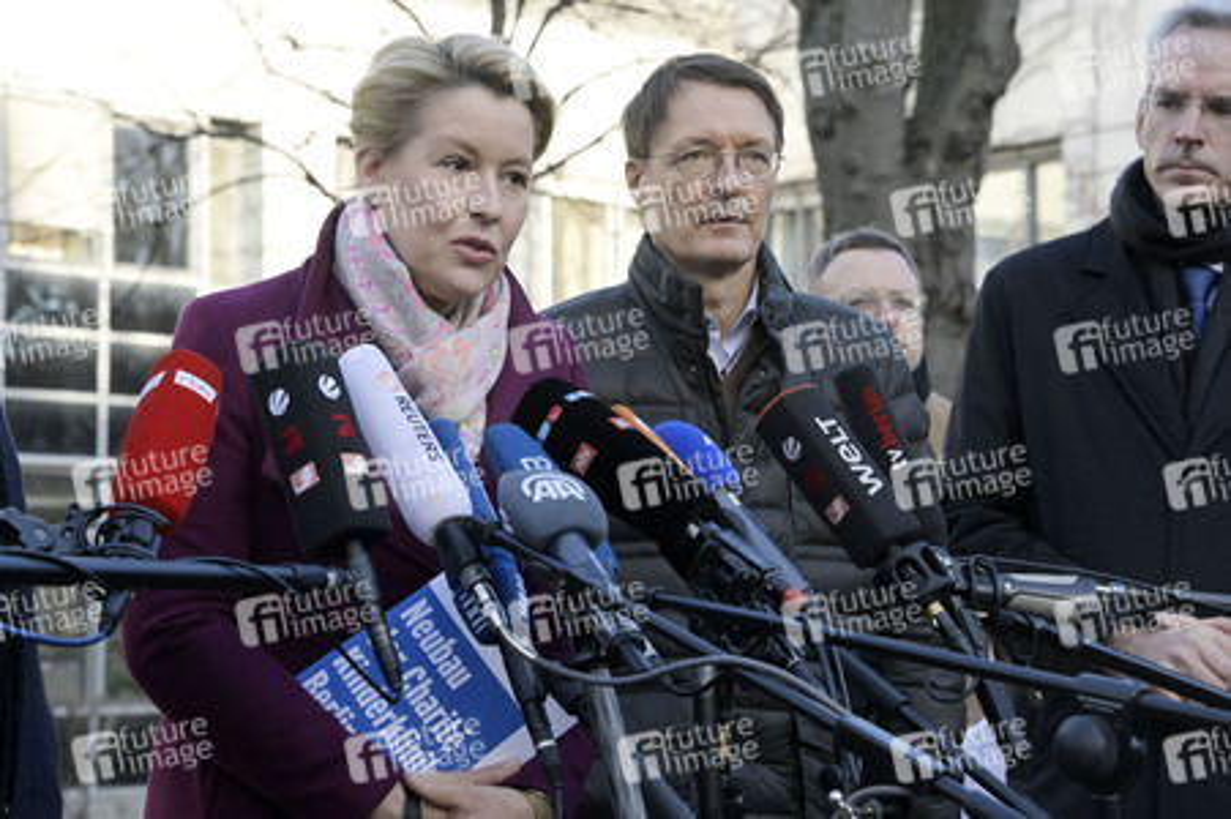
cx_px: 616
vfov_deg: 13.7
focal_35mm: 100
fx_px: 3417
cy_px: 410
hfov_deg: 20.4
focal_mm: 100
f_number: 8
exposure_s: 1/1000
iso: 4000
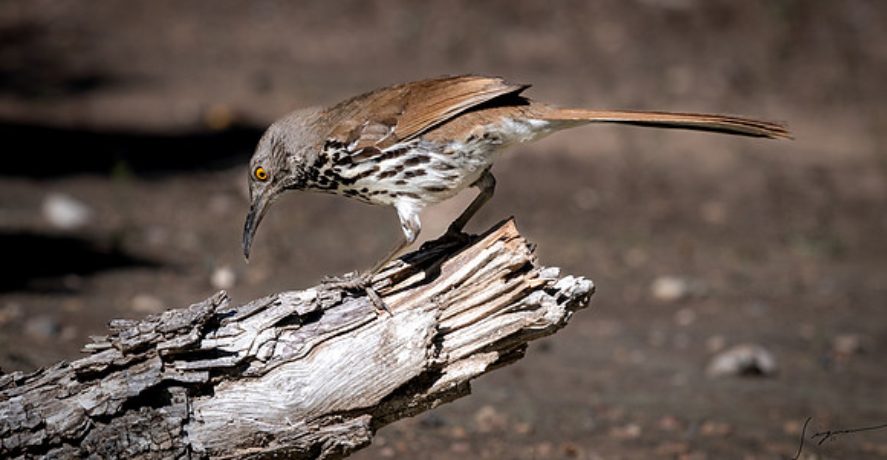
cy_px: 299
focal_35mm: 660
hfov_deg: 3.3
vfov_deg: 1.7
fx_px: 15238
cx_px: 294
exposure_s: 1/1600
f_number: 5.6
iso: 280
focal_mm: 300
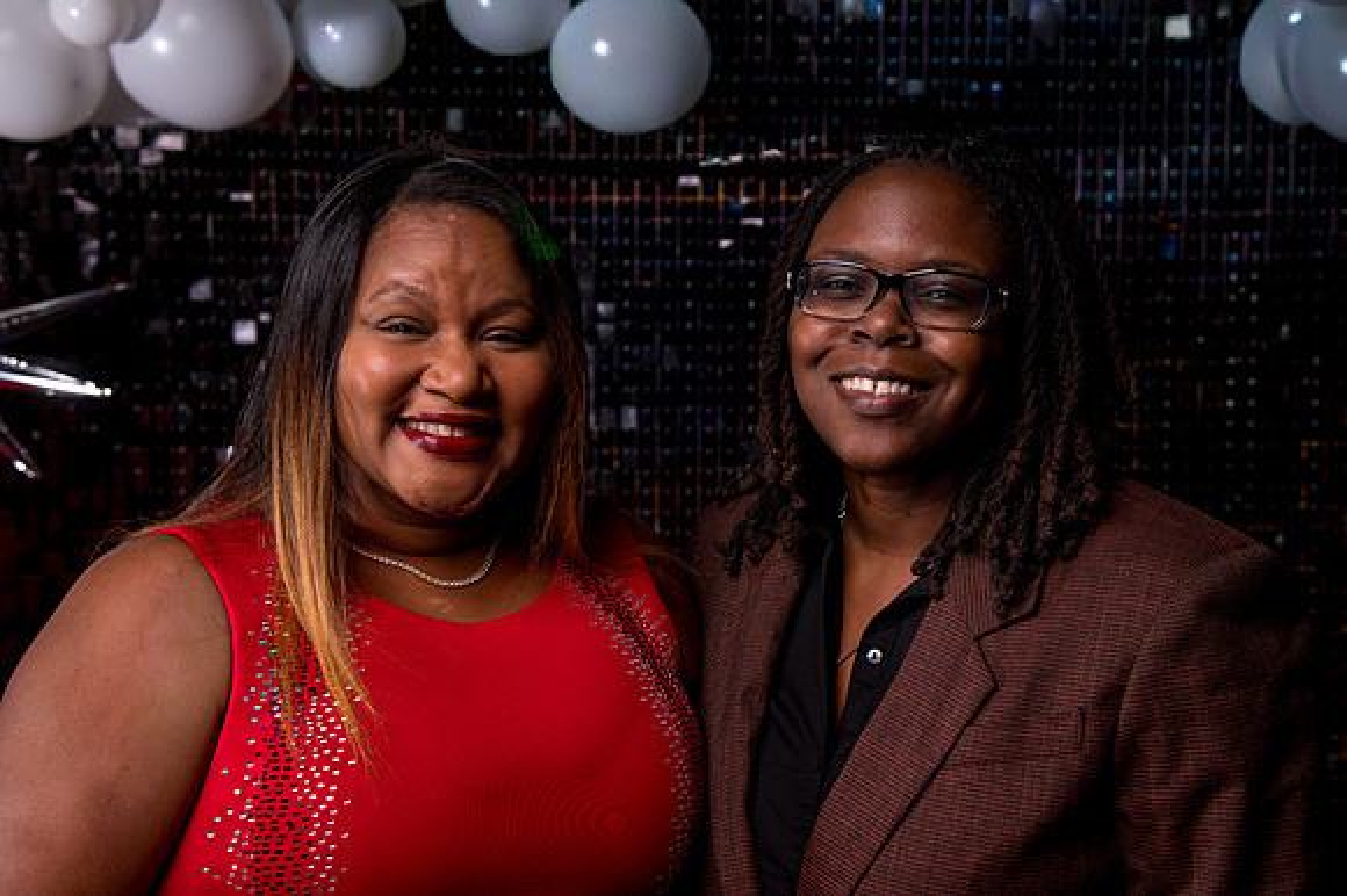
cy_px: 410
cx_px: 674
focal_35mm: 54
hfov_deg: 36.8
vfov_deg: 24.9
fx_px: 2027
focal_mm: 50
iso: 1000
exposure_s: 1/200
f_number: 5.6
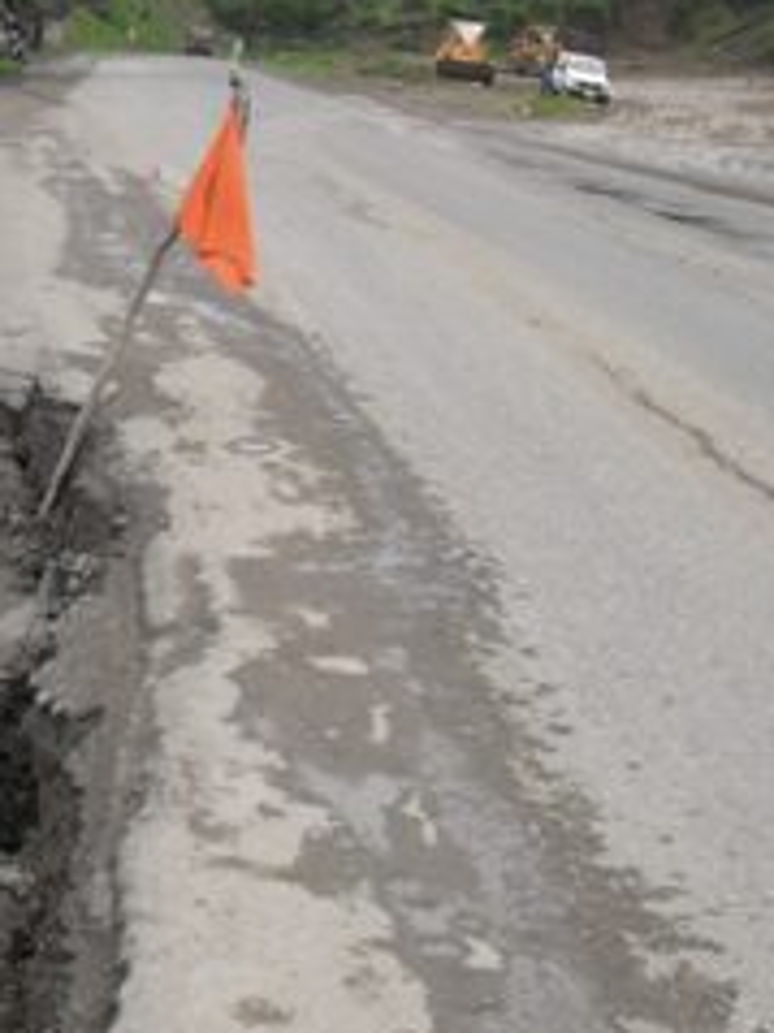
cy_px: 441
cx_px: 56
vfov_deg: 26.0
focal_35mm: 75
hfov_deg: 19.2
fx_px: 2238
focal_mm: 7
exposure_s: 1/90
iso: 100
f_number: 10
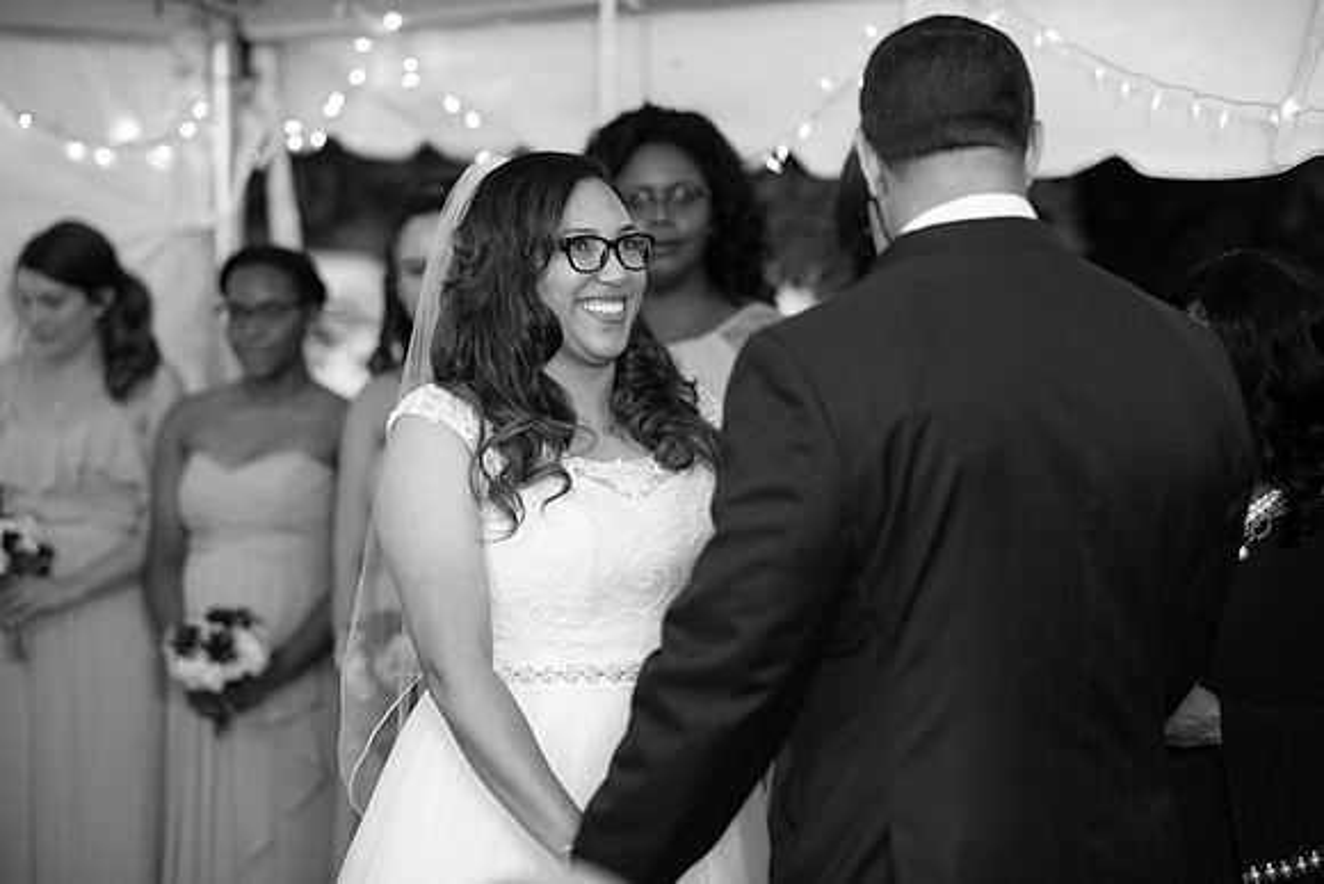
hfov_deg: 23.9
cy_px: 442
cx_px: 662
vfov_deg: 16.1
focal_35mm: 85
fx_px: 3127
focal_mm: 85
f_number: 2.2
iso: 500
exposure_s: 1/160
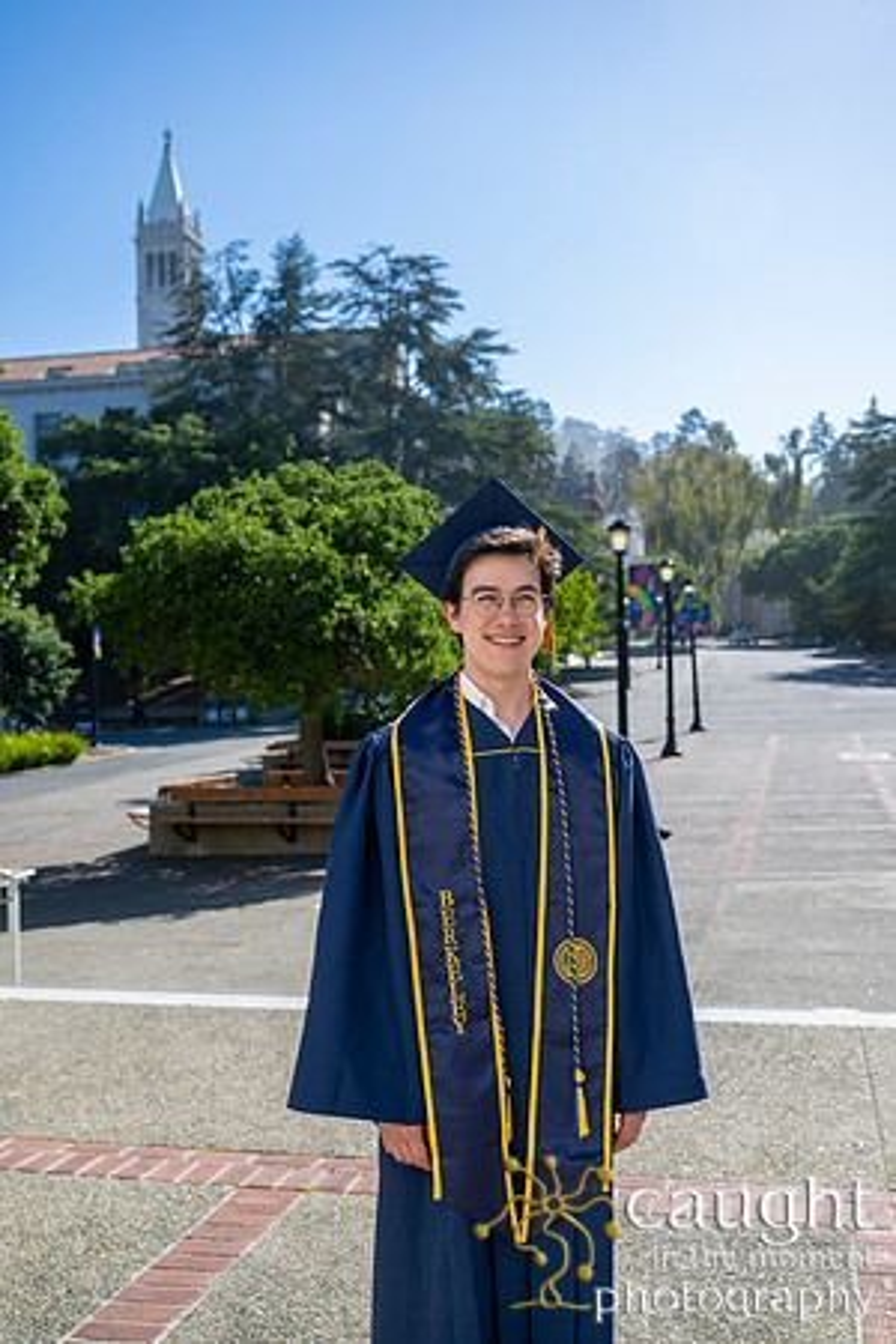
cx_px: 448
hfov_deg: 35.1
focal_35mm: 38
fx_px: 1419
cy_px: 672
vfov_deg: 50.7
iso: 400
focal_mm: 38
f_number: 5
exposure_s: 1/1600
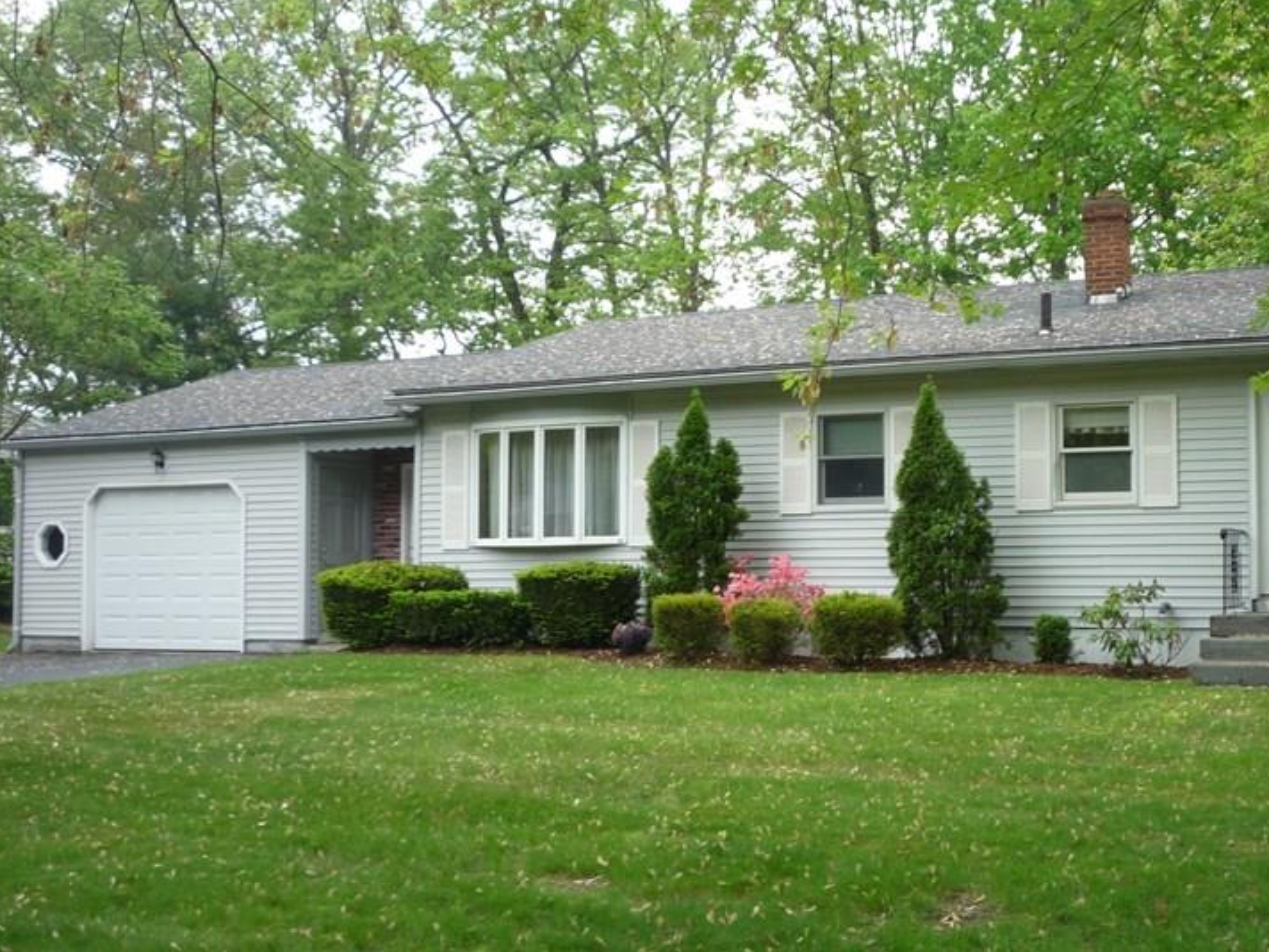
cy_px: 497
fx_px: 1686
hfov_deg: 40.5
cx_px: 896
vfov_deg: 31.5
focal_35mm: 46
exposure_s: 1/80
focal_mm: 5.2
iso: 100
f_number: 3.3
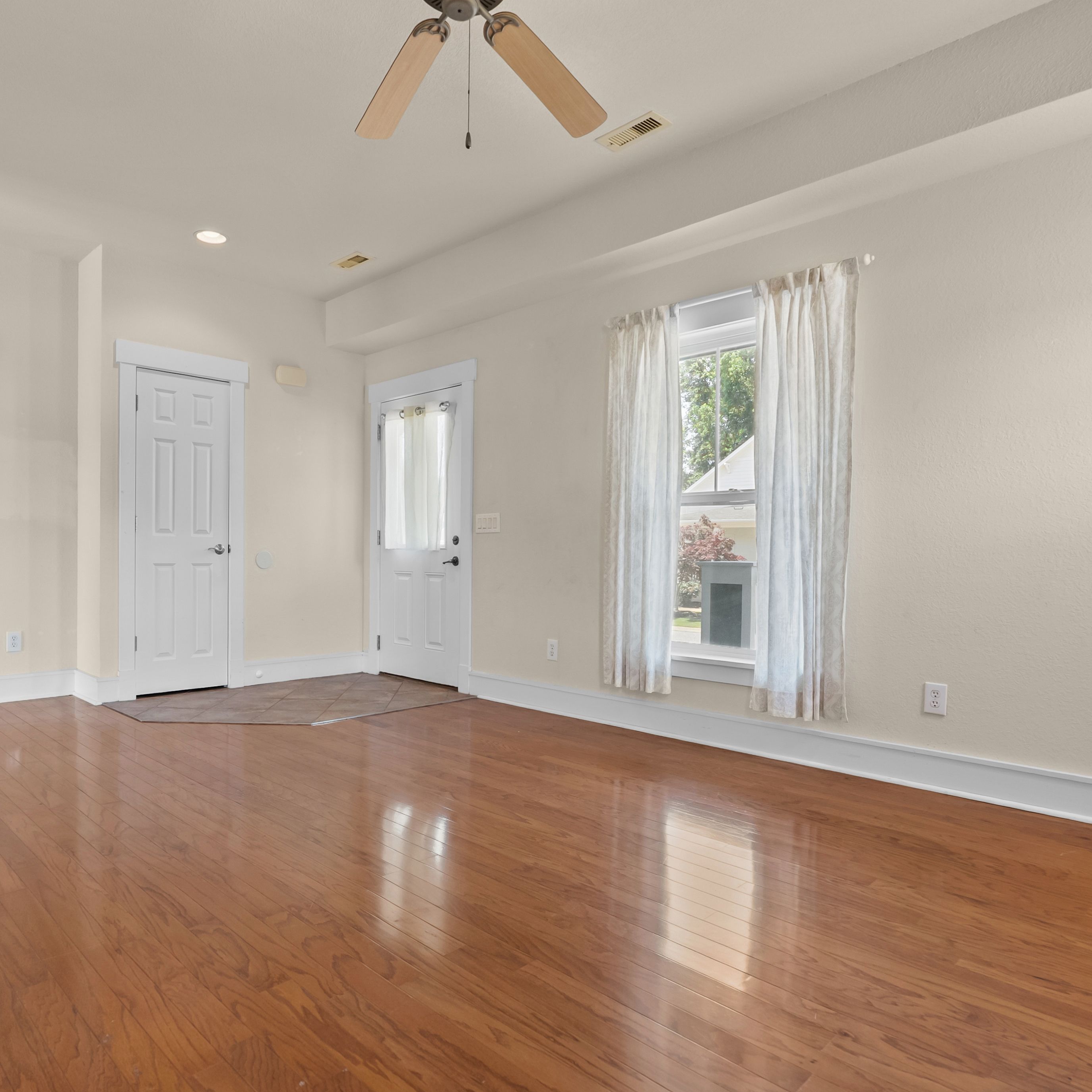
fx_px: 749
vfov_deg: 72.1
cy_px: 558
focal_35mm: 21
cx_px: 467
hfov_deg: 71.8
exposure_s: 1/6
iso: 1000
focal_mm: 16
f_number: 7.1
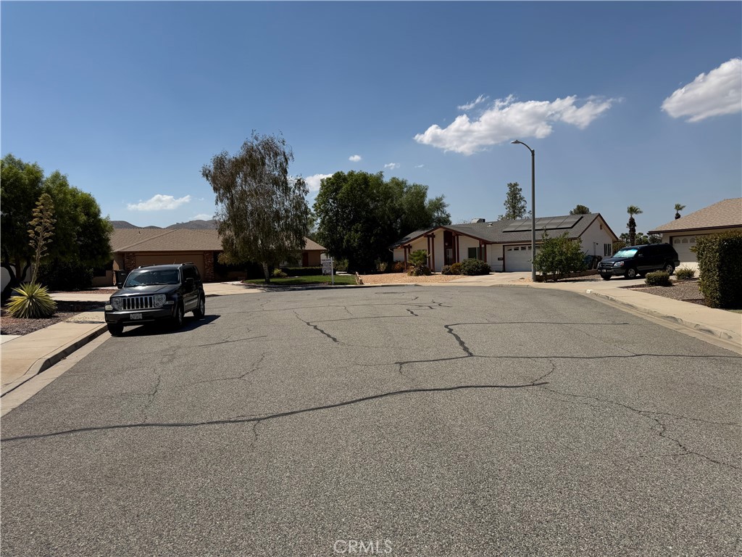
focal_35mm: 24
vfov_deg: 56.8
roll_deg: +3.4
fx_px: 514
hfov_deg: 71.6
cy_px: 278
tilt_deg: +1.1
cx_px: 371
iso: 80
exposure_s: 1/8130
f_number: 1.78
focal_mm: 6.76
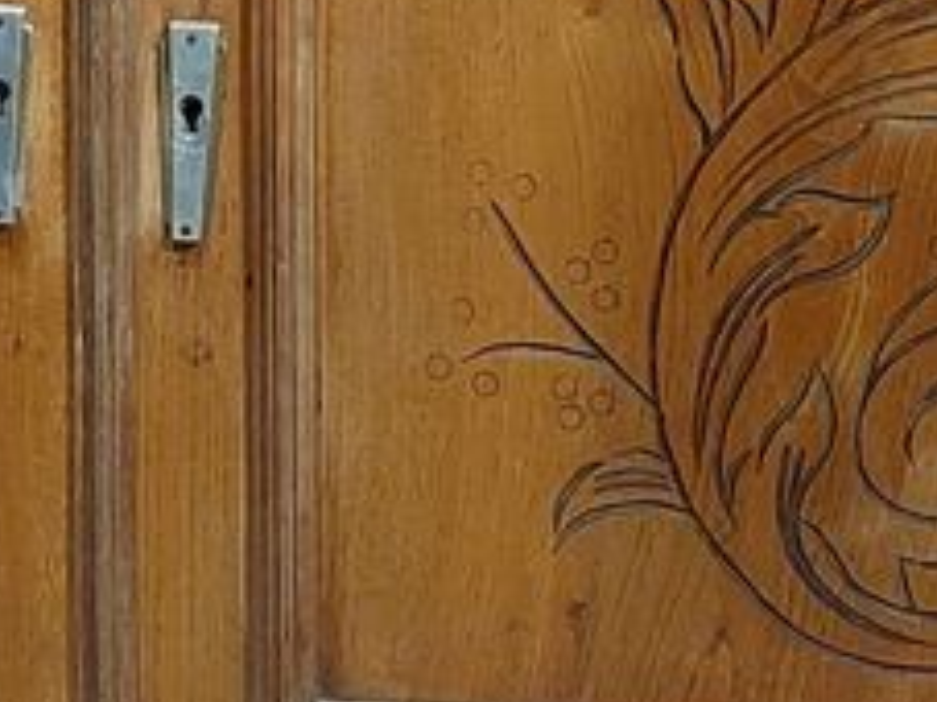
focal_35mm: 110
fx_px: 2976
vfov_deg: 13.2
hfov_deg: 17.8
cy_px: -99
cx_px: 281
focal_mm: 5.23
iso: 800
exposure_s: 1/14
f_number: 1.8
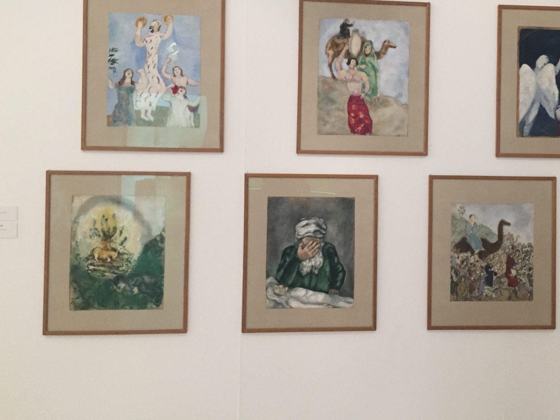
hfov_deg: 49.7
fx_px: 599
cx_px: 345
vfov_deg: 38.4
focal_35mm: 37
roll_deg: -1.3
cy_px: 158
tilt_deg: +0.8
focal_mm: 4.15
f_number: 2.2
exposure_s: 1/33
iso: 250
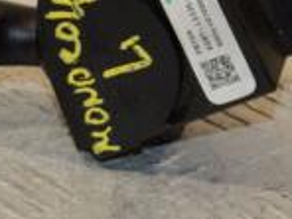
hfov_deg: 6.7
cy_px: 43
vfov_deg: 5.1
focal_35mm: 292
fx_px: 2463
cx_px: -32
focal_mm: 50
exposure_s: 1/200
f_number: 8
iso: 800
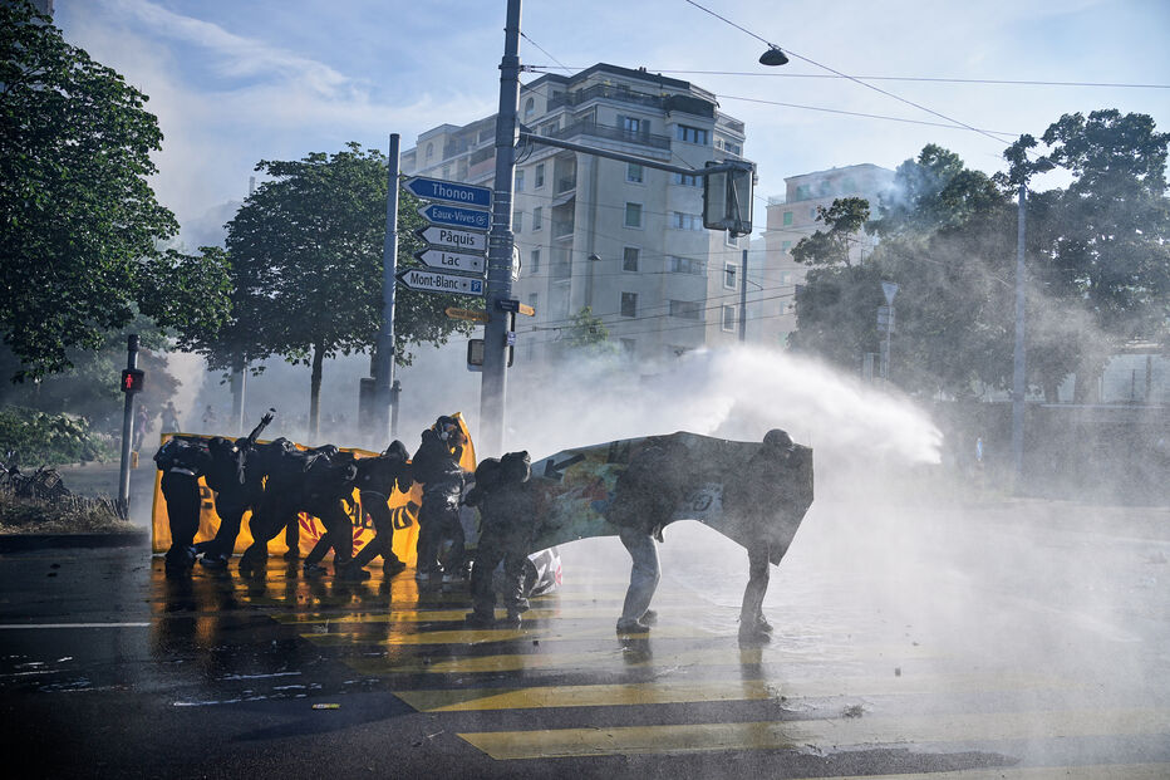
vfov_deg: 37.8
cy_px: 390
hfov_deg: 54.4
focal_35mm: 35
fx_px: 1137
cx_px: 585
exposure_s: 1/640
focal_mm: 35
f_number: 8
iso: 160
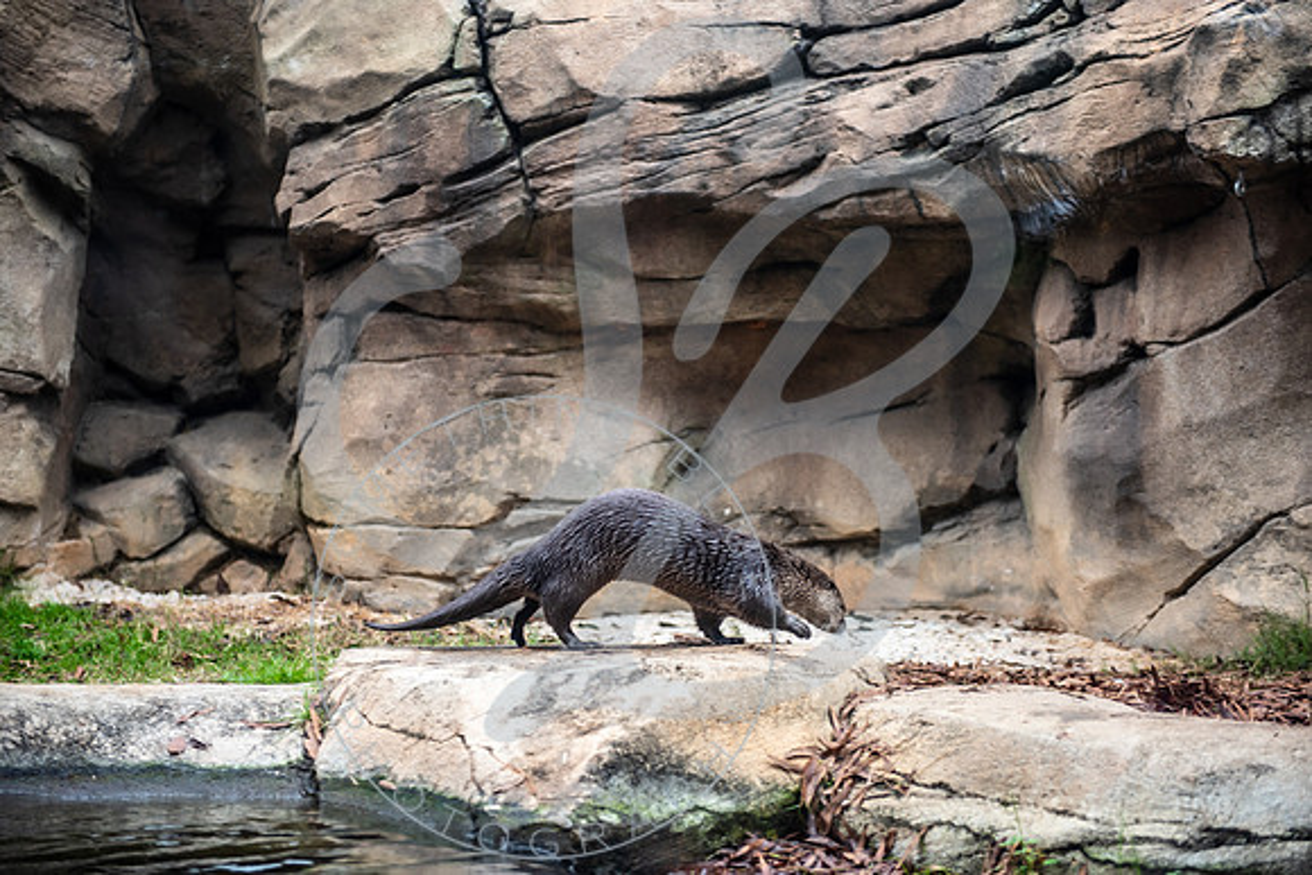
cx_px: 656
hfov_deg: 28.8
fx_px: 2552
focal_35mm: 70
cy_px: 438
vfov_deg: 19.5
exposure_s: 1/160
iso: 100
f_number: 2.8
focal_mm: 70
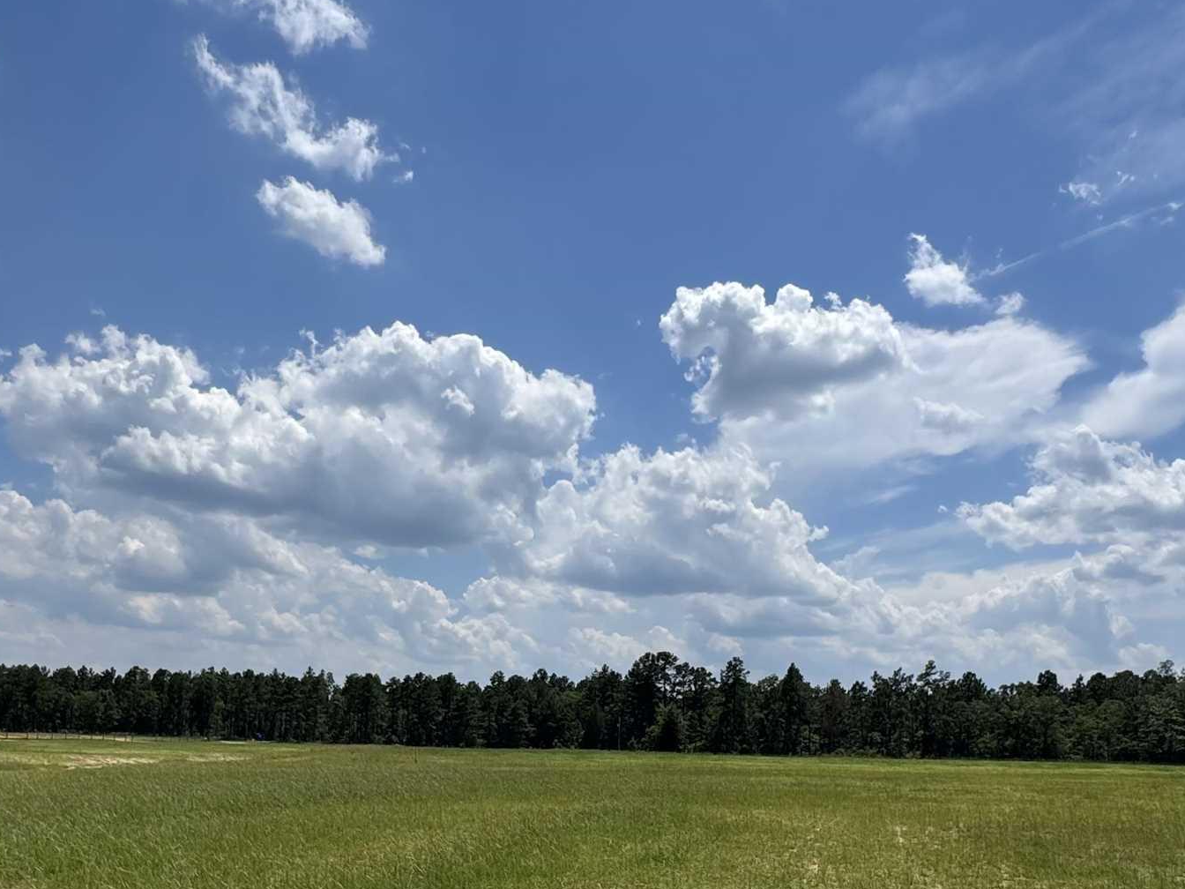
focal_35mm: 32
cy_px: 640
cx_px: 568
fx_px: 1095
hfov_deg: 56.8
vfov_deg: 43.1
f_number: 2.2
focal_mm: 2.22
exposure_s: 1/3717
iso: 32
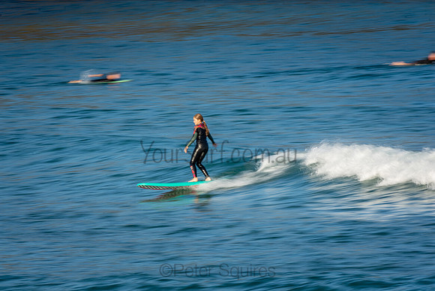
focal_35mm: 600
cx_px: 218
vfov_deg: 2.3
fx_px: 7251
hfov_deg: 3.4
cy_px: 146
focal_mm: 400
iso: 100
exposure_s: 1/20
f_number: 22
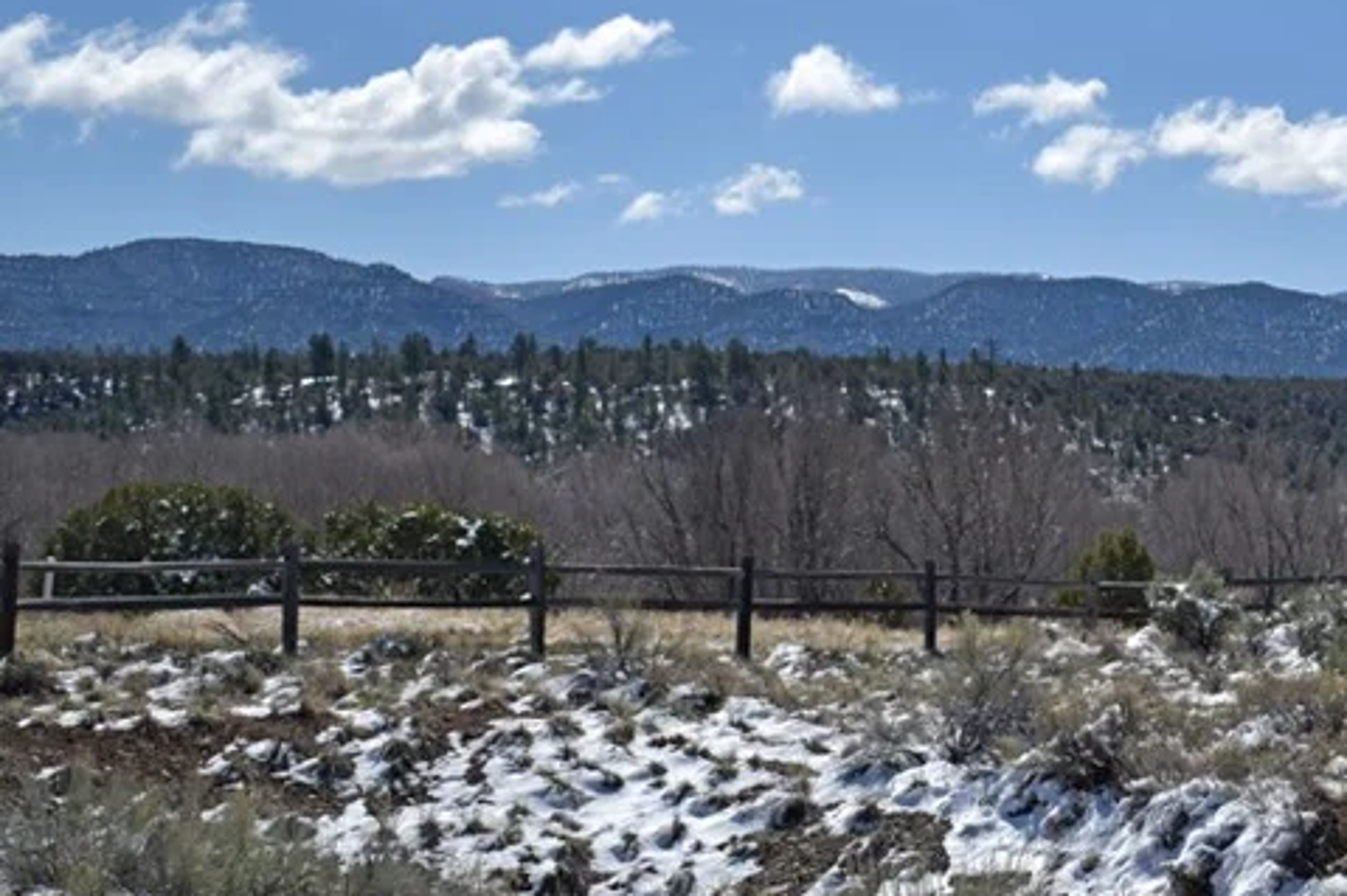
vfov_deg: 17.7
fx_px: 2880
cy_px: 504
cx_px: 1125
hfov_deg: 25.7
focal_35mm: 77
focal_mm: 24
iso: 100
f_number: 4
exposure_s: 1/2000
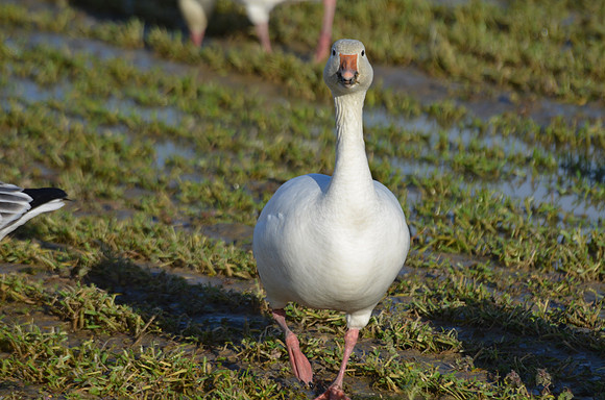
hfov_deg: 4.6
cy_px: 200
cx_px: 302
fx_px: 7546
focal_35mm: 450
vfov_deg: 3.0
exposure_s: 1/2000
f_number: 7.1
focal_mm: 300
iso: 400
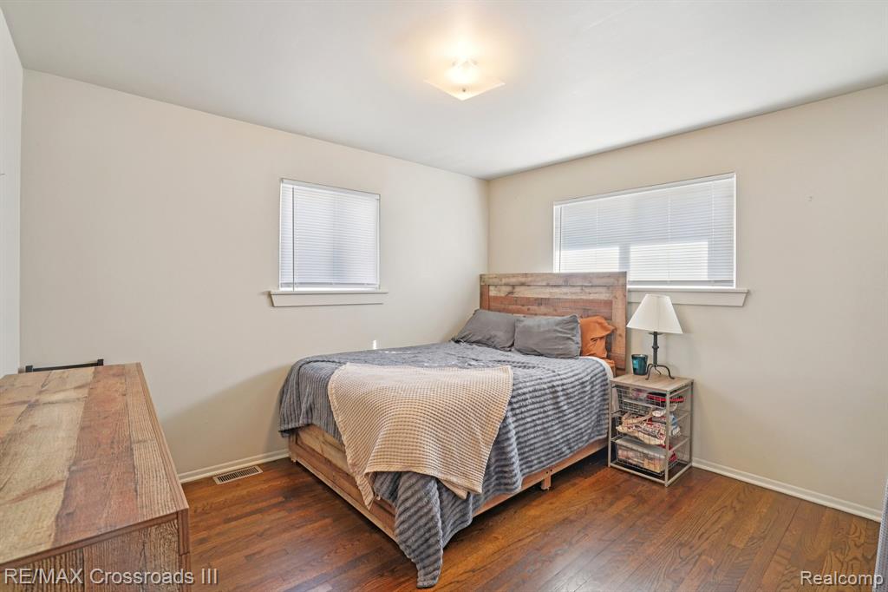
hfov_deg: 96.8
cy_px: 296
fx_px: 395
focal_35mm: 16
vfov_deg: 73.7
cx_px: 444
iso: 400
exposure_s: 1/15
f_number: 8
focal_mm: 16
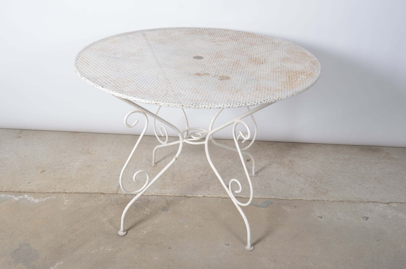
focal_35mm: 36
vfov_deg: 36.7
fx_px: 405
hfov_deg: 53.2
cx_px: 203
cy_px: 134
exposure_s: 1/125
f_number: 11
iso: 100
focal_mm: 24
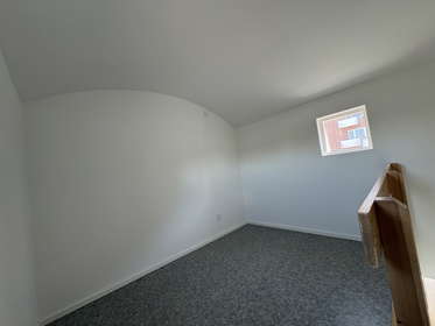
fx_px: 176
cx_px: 218
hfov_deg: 102.0
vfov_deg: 85.7
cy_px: 163
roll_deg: +7.7
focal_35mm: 14
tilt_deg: +2.0
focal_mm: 2.22
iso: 250
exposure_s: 1/62
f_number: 2.2
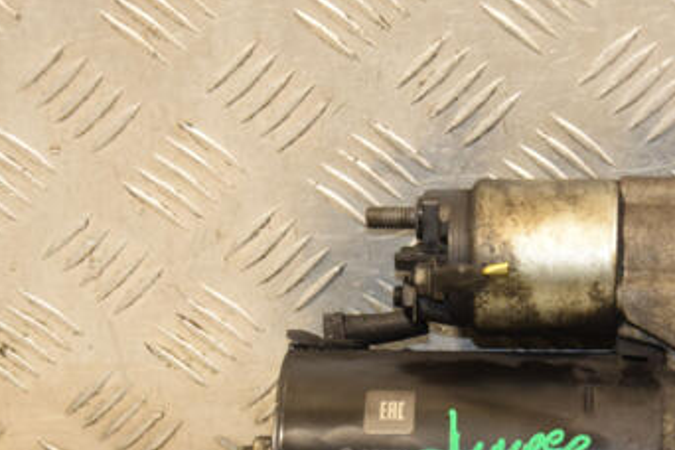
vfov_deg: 8.4
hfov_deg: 12.5
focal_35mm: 163
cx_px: 545
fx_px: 3056
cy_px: 387
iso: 800
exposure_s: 1/160
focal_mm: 62
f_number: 5.3
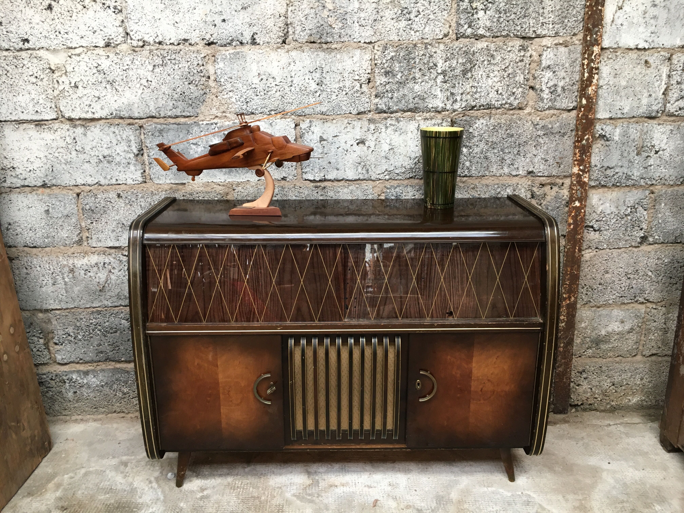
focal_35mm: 29
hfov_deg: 61.7
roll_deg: +1.5
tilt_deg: -17.2
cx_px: 342
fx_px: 573
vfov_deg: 48.2
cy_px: 256
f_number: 2.2
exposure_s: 1/33
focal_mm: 4.15
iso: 100
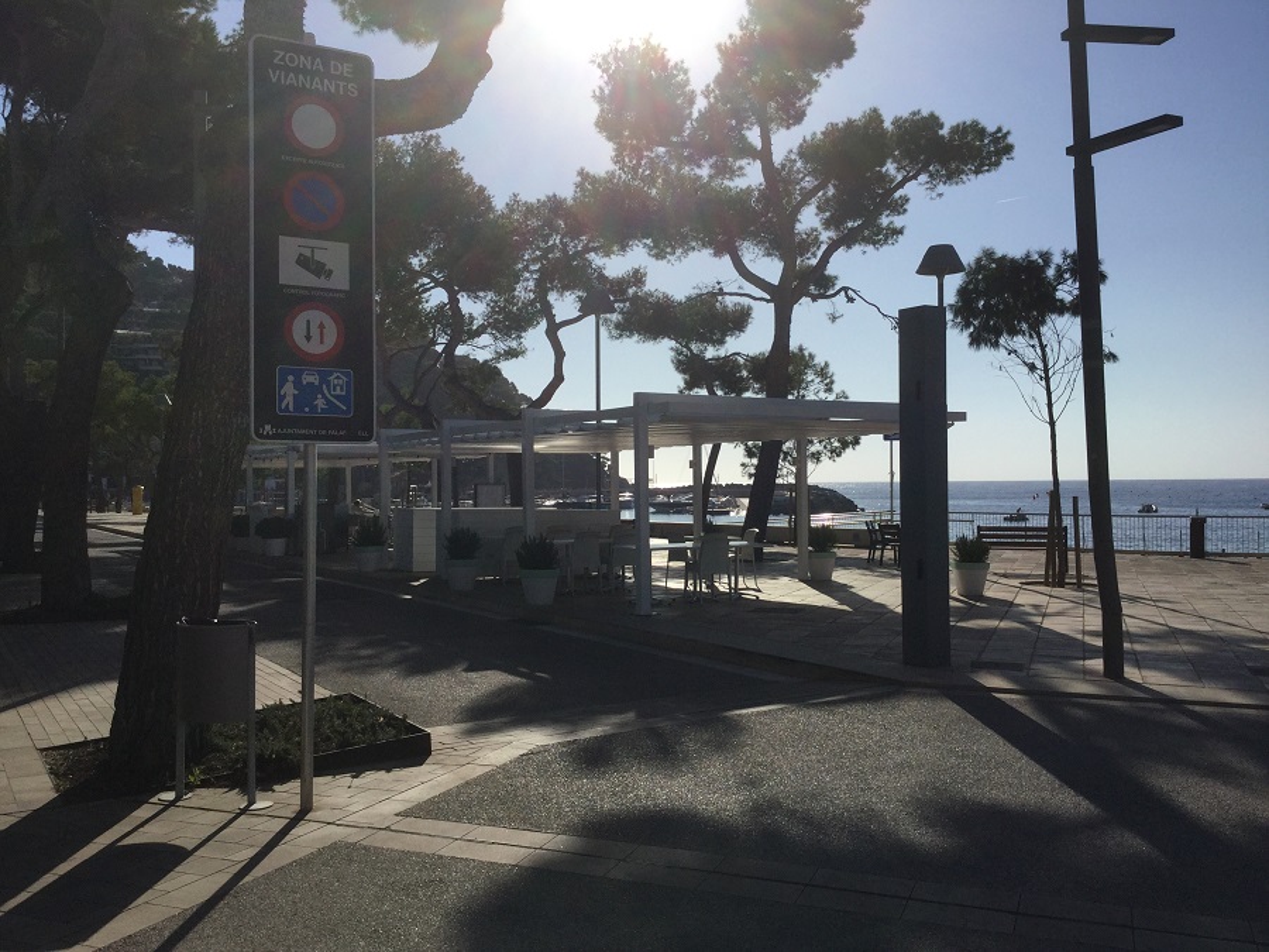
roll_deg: -0.9
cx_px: 634
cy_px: 476
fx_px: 1136
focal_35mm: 31
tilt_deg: -1.5
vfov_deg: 45.4
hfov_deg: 58.4
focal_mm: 3.3
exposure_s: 1/4808
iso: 25
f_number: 2.4
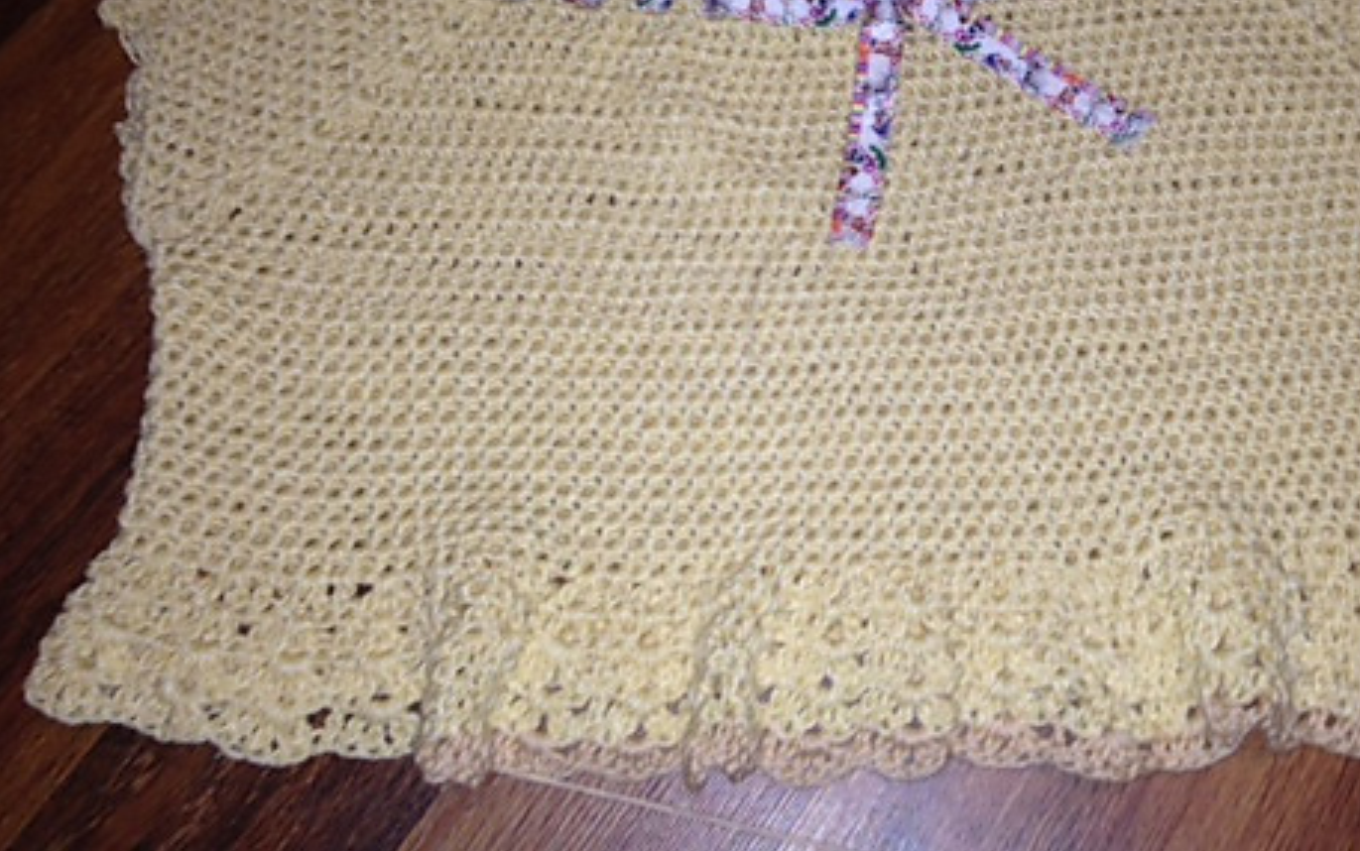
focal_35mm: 49
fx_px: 1817
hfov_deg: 40.4
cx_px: 926
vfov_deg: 25.9
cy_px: 184
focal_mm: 4.12
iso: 50
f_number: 2.4
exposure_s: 1/20
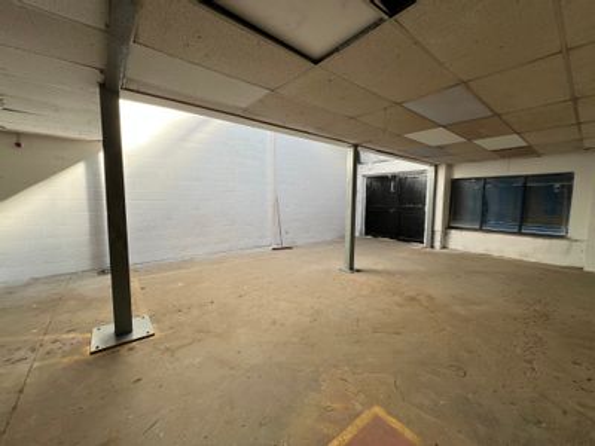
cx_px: 298
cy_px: 223
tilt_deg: -6.3
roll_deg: -0.6
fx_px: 223
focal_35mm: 13
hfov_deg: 106.2
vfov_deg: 89.9
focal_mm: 1.57
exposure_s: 1/99
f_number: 1.8
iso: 32
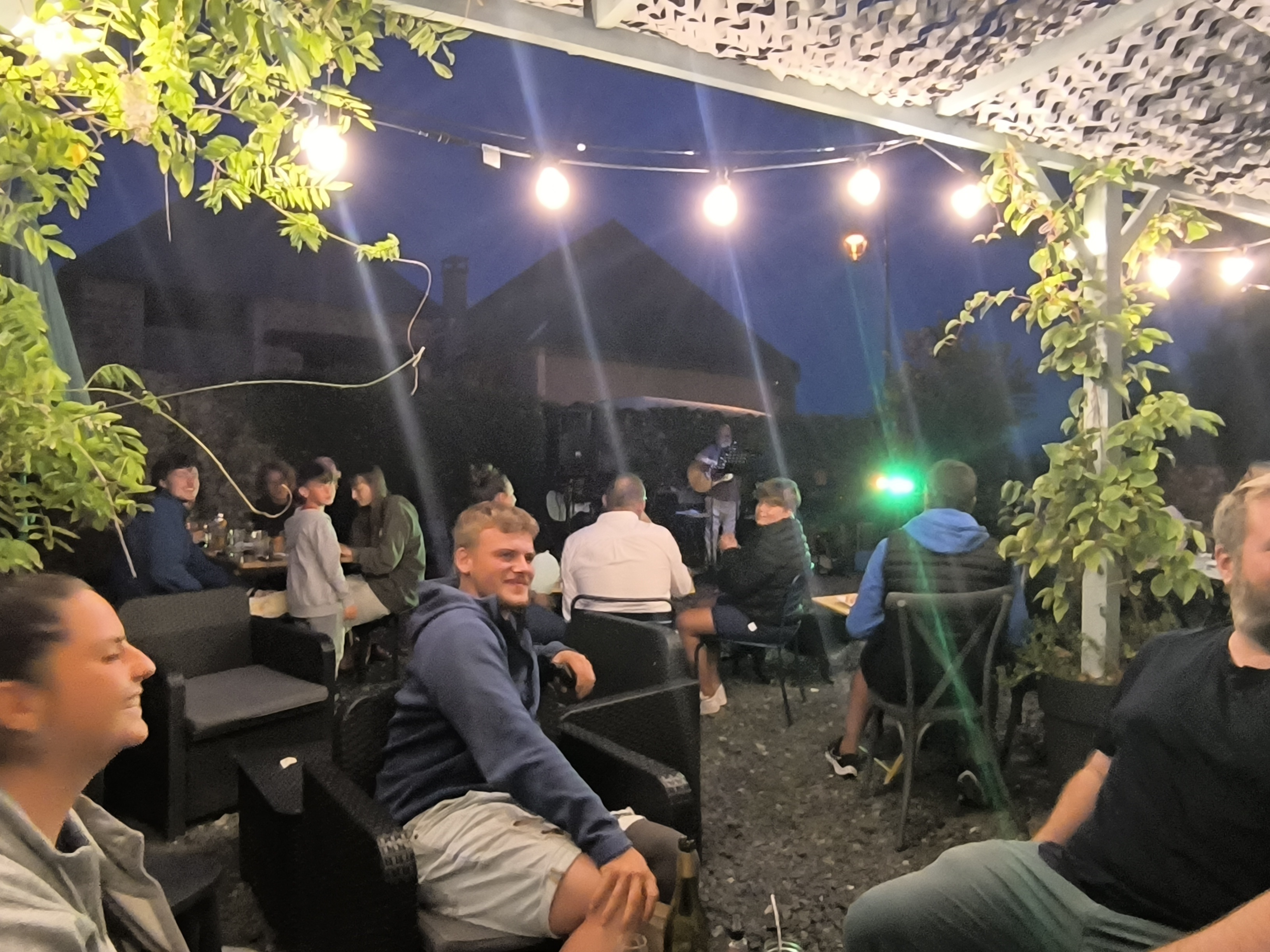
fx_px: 844
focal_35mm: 23
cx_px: 635
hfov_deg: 73.9
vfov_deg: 58.9
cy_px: 476
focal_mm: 1.65
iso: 500
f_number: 2.2
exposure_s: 1/33.3
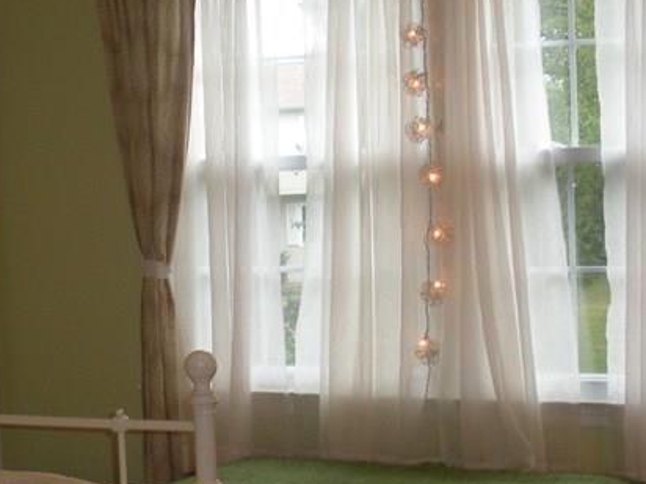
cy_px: 367
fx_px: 1624
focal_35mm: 87
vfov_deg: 16.9
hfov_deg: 22.5
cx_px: 304
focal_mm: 6.3
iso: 144
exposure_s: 1/59.4
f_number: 3.5
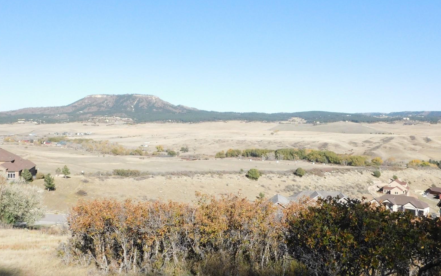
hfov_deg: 50.4
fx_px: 469
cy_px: 134
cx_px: 222
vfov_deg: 32.7
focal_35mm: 39
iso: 800
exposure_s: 1/1500
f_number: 7
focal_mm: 6.3
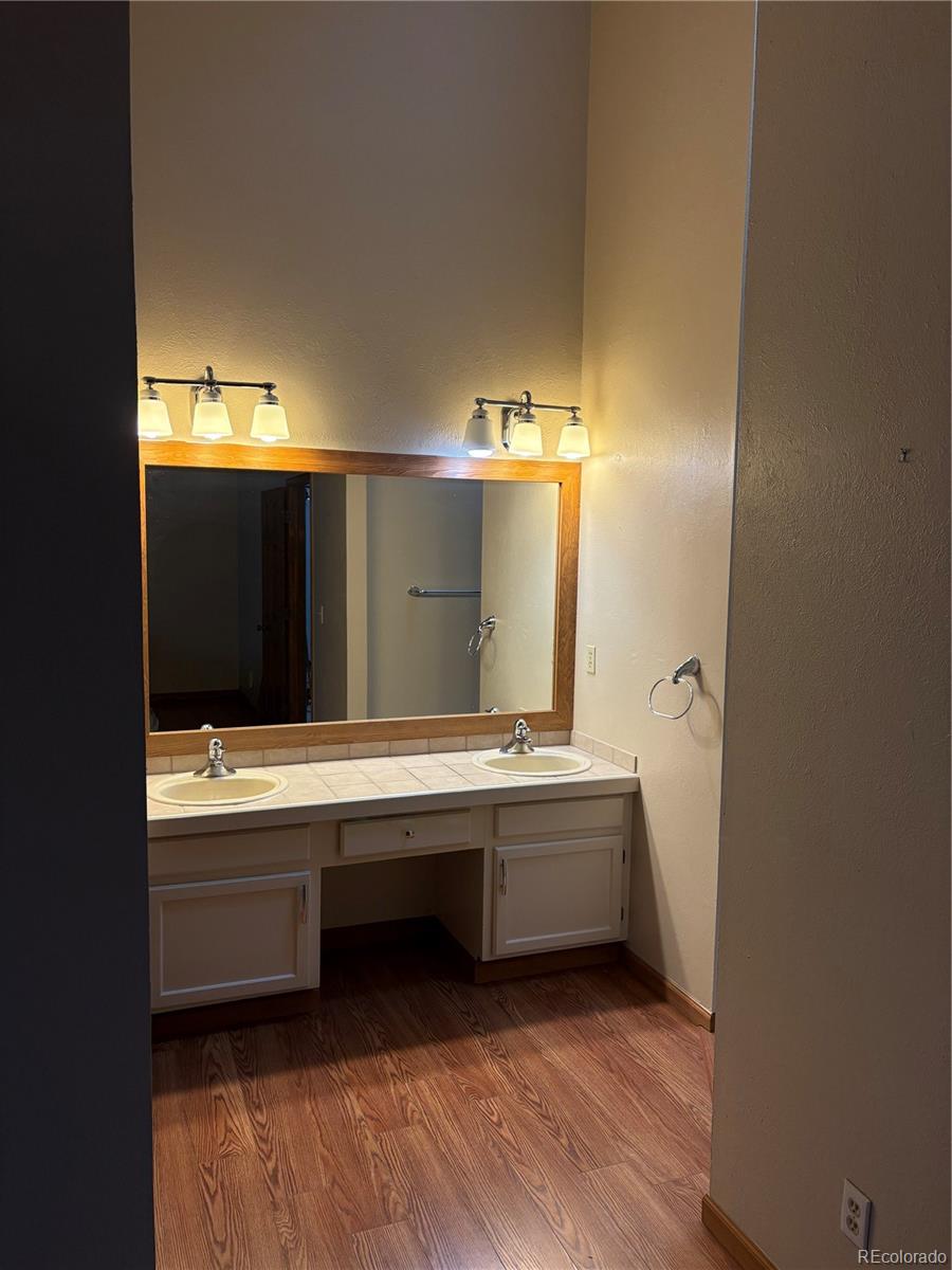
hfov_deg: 53.1
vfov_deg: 67.3
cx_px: 476
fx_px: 953
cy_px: 635
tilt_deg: -5.1
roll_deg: -0.8
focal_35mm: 26
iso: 125
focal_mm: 5.96
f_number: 1.6
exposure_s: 1/171
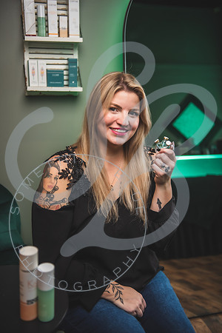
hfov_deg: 33.4
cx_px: 111
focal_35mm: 40
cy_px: 166
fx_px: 370
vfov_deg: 48.5
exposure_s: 1/200
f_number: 2.8
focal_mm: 40
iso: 200
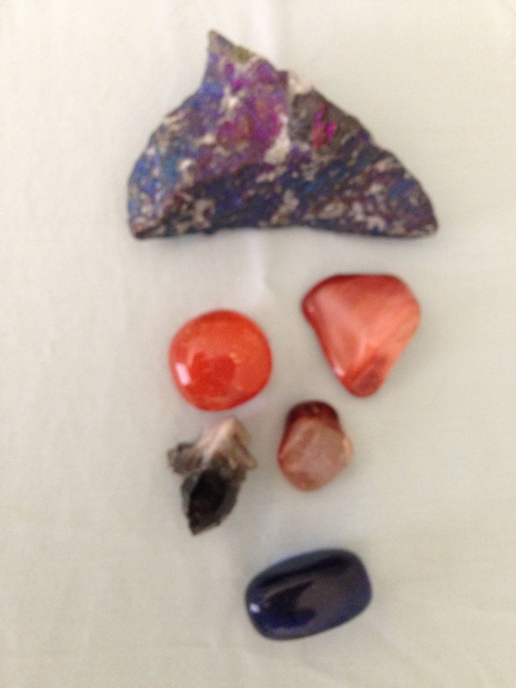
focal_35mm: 33
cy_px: 344
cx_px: 258
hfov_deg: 42.9
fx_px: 656
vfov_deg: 55.4
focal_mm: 4.13
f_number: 2.4
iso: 400
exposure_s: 1/20
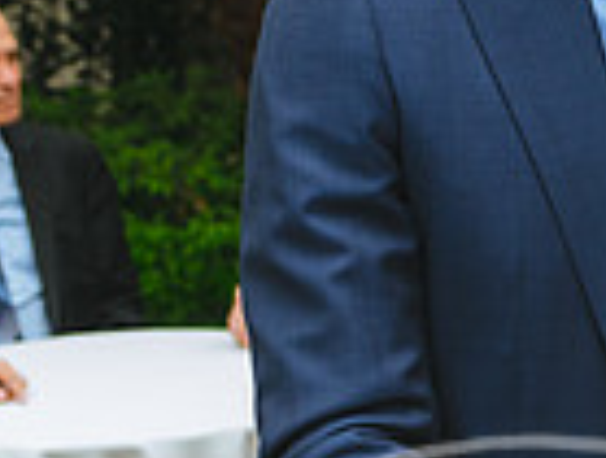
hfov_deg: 13.7
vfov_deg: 10.6
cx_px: 684
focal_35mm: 140
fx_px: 2457
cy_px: 116
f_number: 3.5
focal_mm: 35
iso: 1600
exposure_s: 1/250
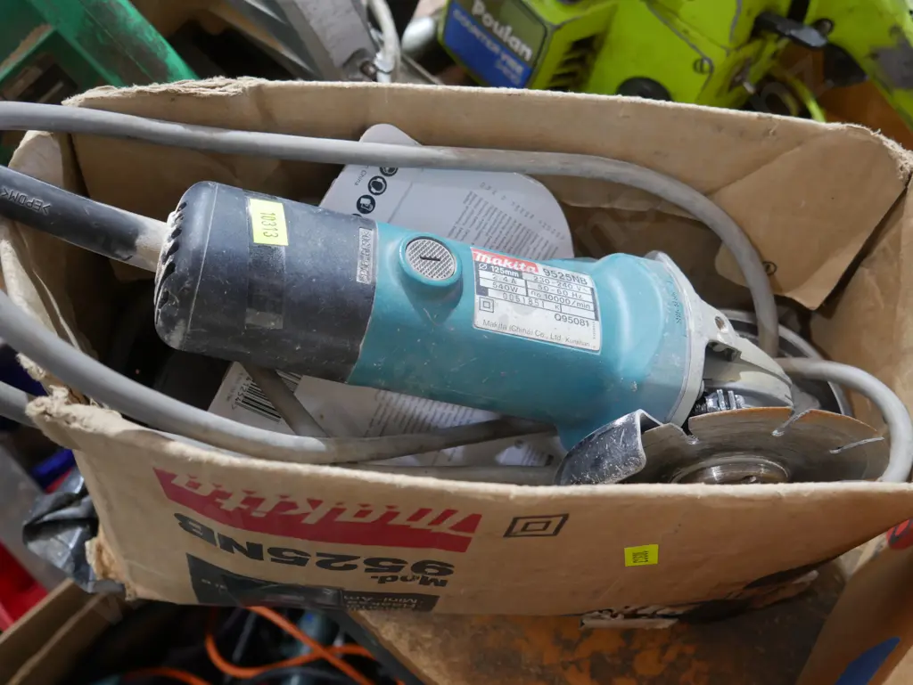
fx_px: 844
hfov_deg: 56.8
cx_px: 456
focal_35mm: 32
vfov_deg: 44.2
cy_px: 342
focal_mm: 16
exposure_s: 1/60
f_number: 3.6
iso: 1000
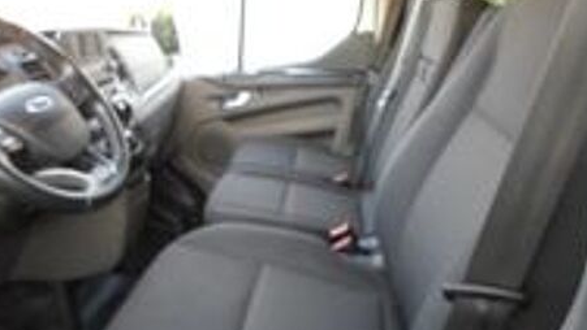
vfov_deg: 40.2
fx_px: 452
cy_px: 165
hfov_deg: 66.0
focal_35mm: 29
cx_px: 285
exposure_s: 1/30
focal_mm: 4.5
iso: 160
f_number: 2.5
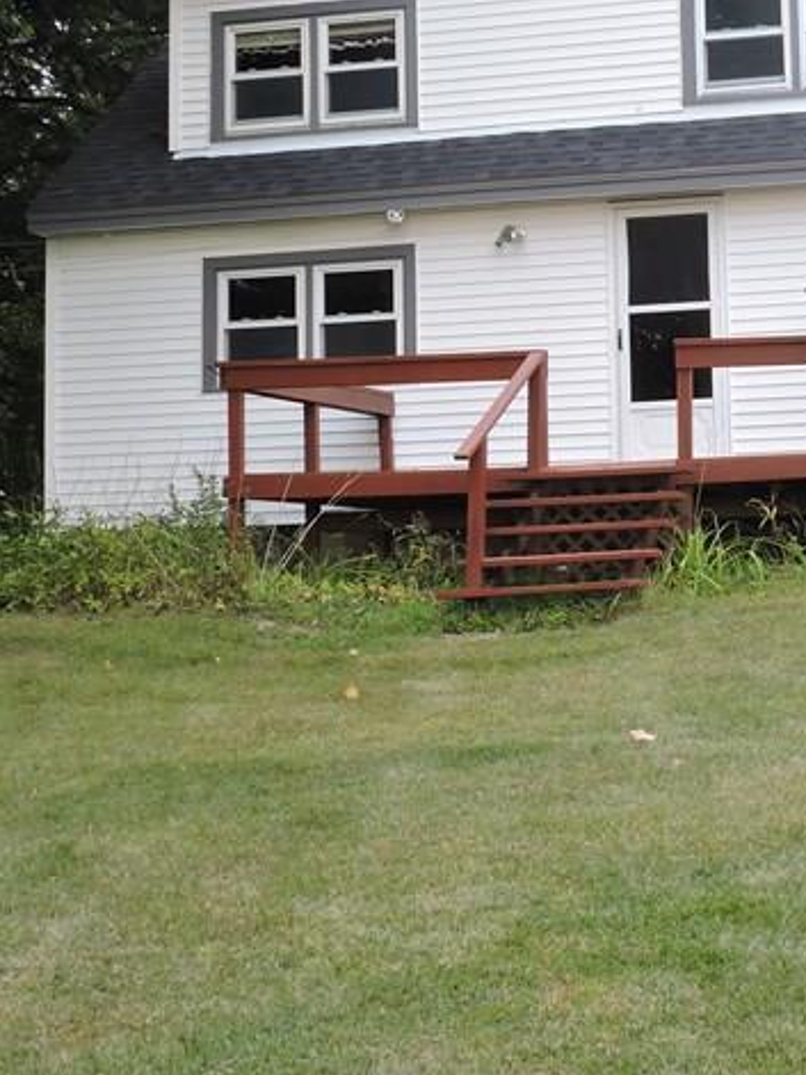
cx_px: 511
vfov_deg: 22.3
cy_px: 292
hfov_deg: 16.9
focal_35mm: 87
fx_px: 2702
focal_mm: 7.1
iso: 125
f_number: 3.3
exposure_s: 1/50
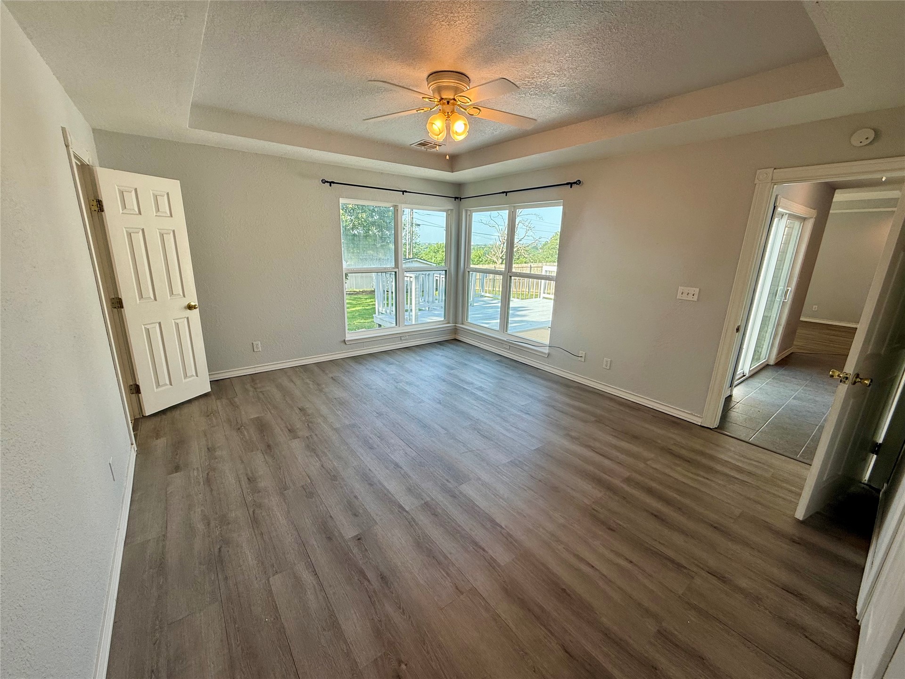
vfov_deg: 85.7
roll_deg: -1.4
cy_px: 340
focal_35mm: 14
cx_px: 452
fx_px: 366
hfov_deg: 102.1
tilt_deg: -13.7
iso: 50
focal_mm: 2.22
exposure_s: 1/120
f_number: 2.2
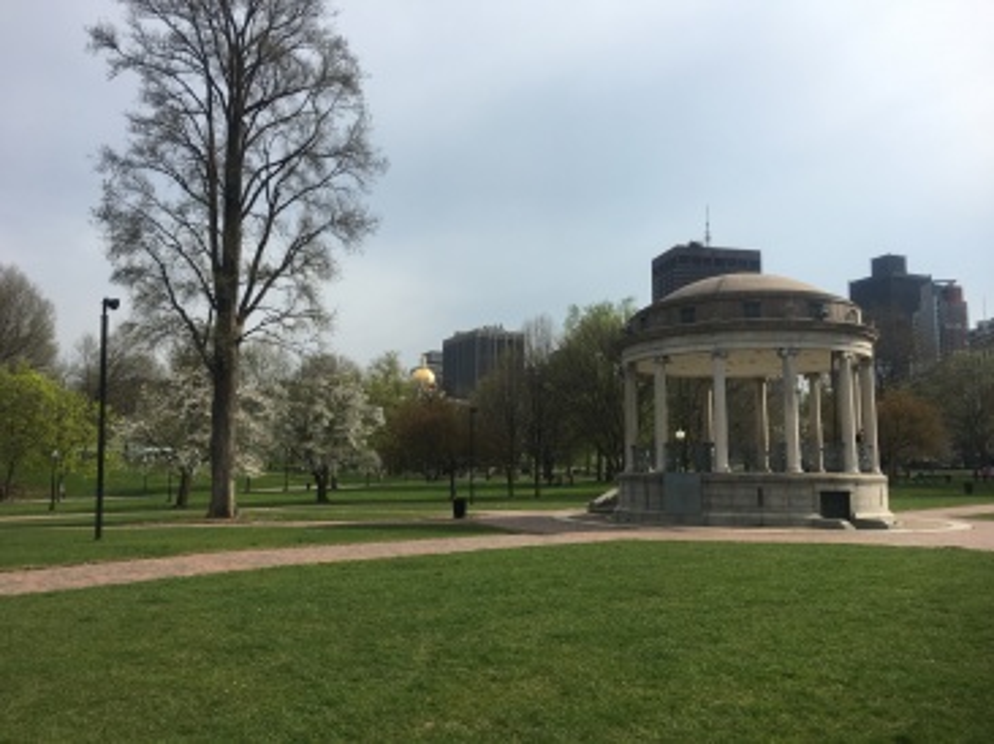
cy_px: 372
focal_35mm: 29
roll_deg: -0.2
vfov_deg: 48.2
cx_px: 497
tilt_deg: +7.3
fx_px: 832
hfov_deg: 61.7
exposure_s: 1/1876
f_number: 2.2
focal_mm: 4.15
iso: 25
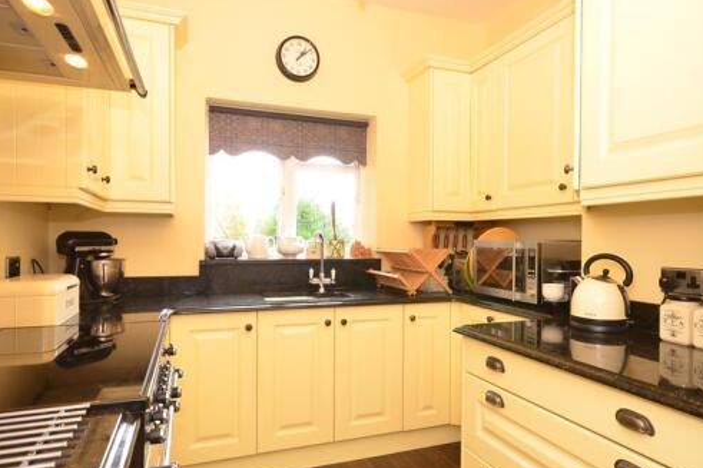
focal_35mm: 24
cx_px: 365
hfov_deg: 73.7
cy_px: 238
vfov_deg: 53.1
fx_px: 468
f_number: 6.3
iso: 640
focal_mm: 12
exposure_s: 1/20
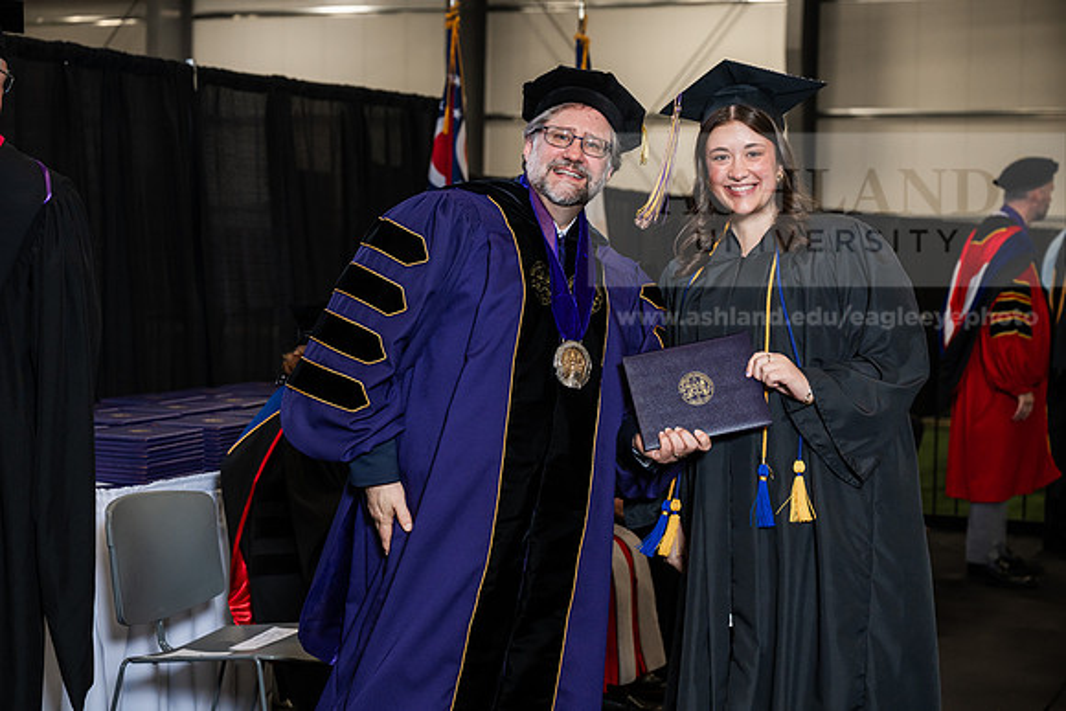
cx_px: 533
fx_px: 1984
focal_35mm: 67
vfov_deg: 20.3
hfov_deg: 30.1
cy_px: 356
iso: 1250
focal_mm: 67
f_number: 4.5
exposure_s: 1/200
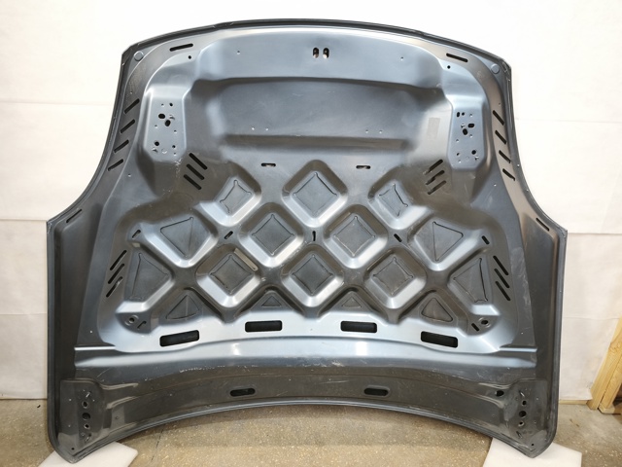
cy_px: 234
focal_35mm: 23
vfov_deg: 58.9
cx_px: 311
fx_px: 413
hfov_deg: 73.9
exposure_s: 1/50
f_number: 1.62
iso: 250
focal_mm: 6.45
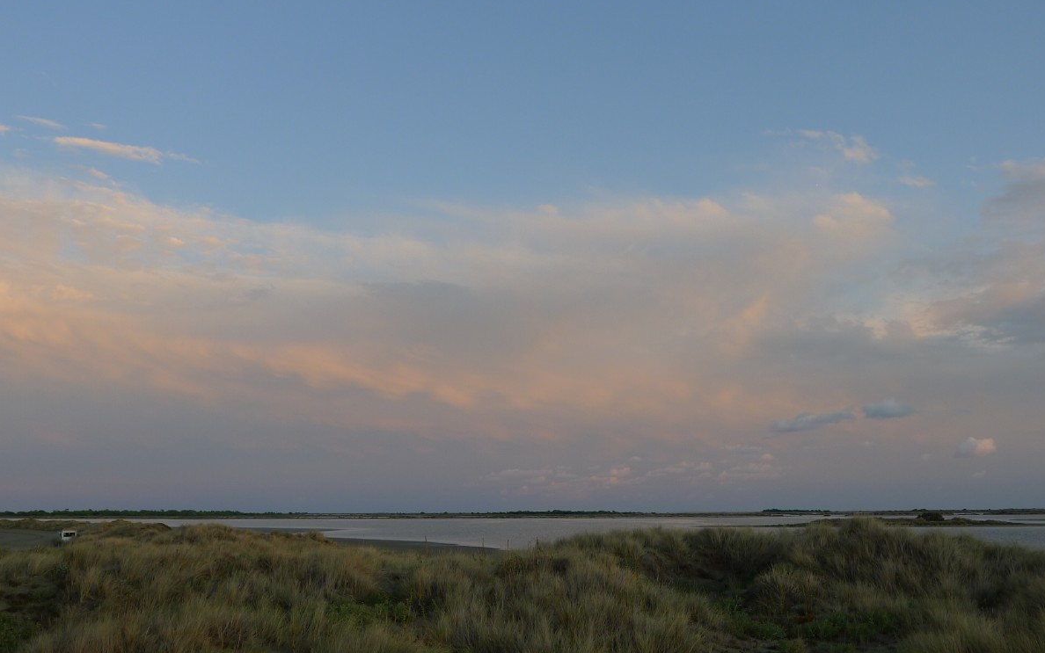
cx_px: 526
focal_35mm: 36
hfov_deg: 54.0
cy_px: 330
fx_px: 1025
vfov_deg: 35.4
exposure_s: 1/160
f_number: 2.8
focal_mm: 7.5
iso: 80
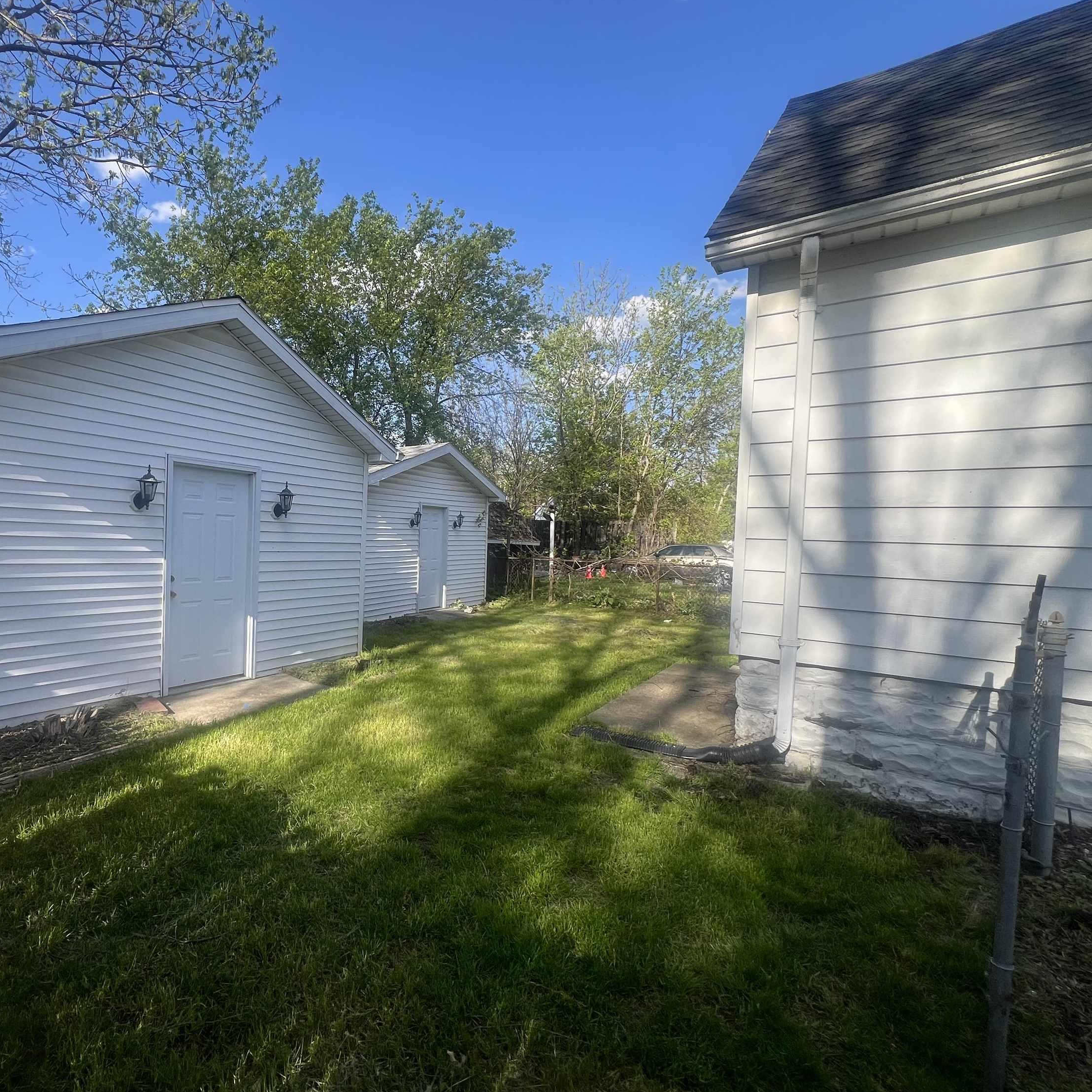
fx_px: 571
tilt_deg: -1.6
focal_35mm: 16
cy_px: 559
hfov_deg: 84.9
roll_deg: -1.8
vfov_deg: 87.4
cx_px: 379
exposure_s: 1/834
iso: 32
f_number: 1.8
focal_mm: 1.57
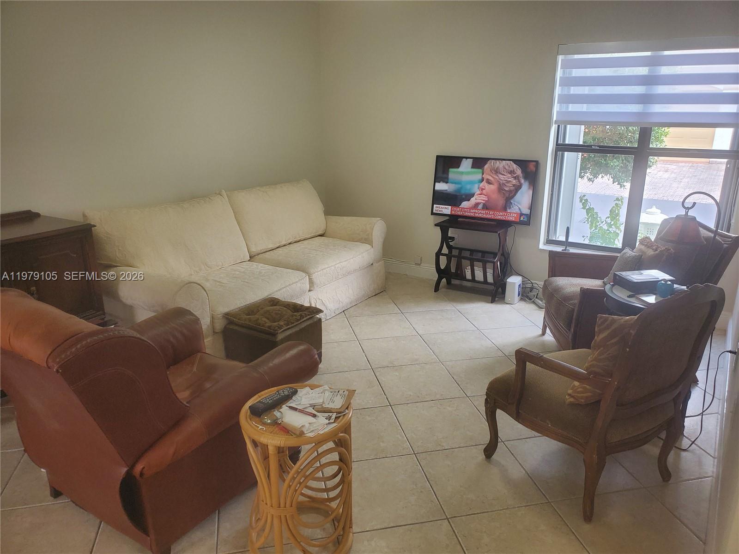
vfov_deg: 53.1
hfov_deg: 67.3
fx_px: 555
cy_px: 277
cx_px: 370
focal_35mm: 26
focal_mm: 4.3
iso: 125
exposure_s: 1/120
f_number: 2.4
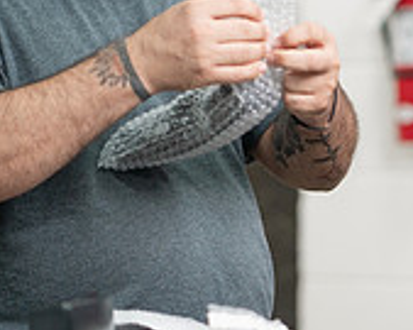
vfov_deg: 5.3
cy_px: 20
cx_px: 450
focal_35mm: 290
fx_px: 3543
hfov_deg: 6.6
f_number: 2
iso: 500
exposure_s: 1/250
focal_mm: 85
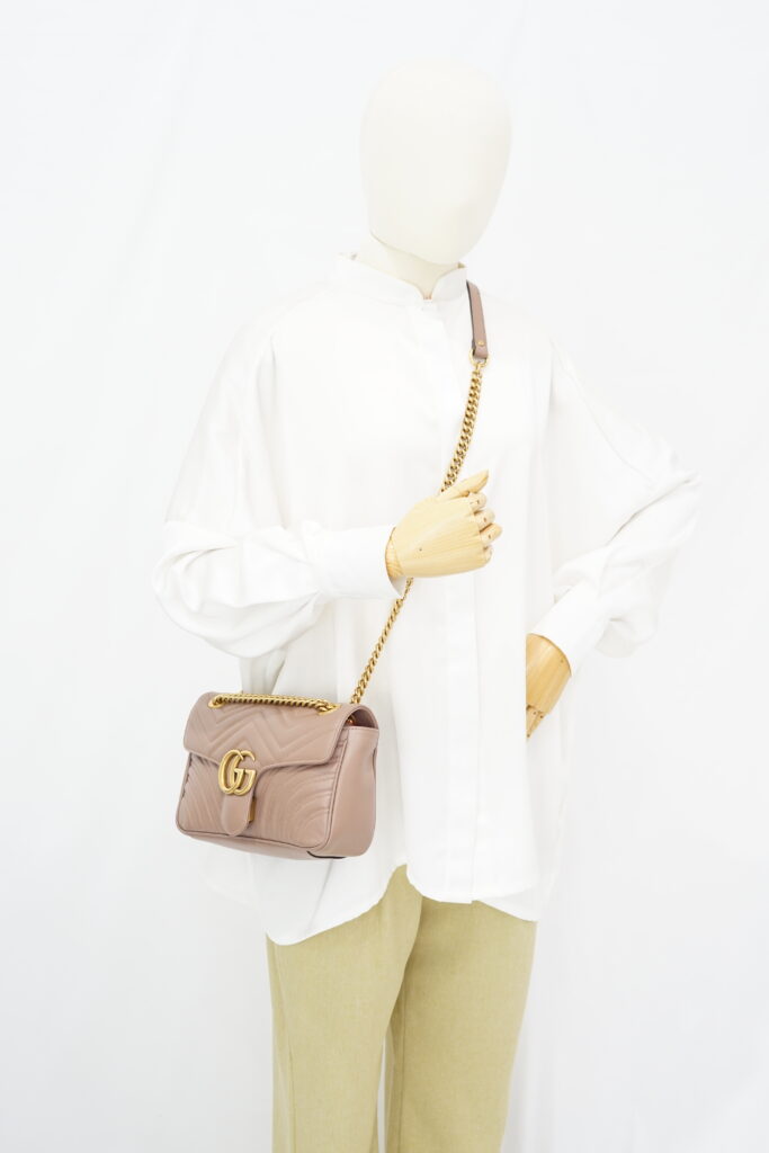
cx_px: 384
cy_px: 576
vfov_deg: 39.6
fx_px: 1601
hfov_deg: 27.0
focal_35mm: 50
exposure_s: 1/6
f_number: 6.3
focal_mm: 50
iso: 640
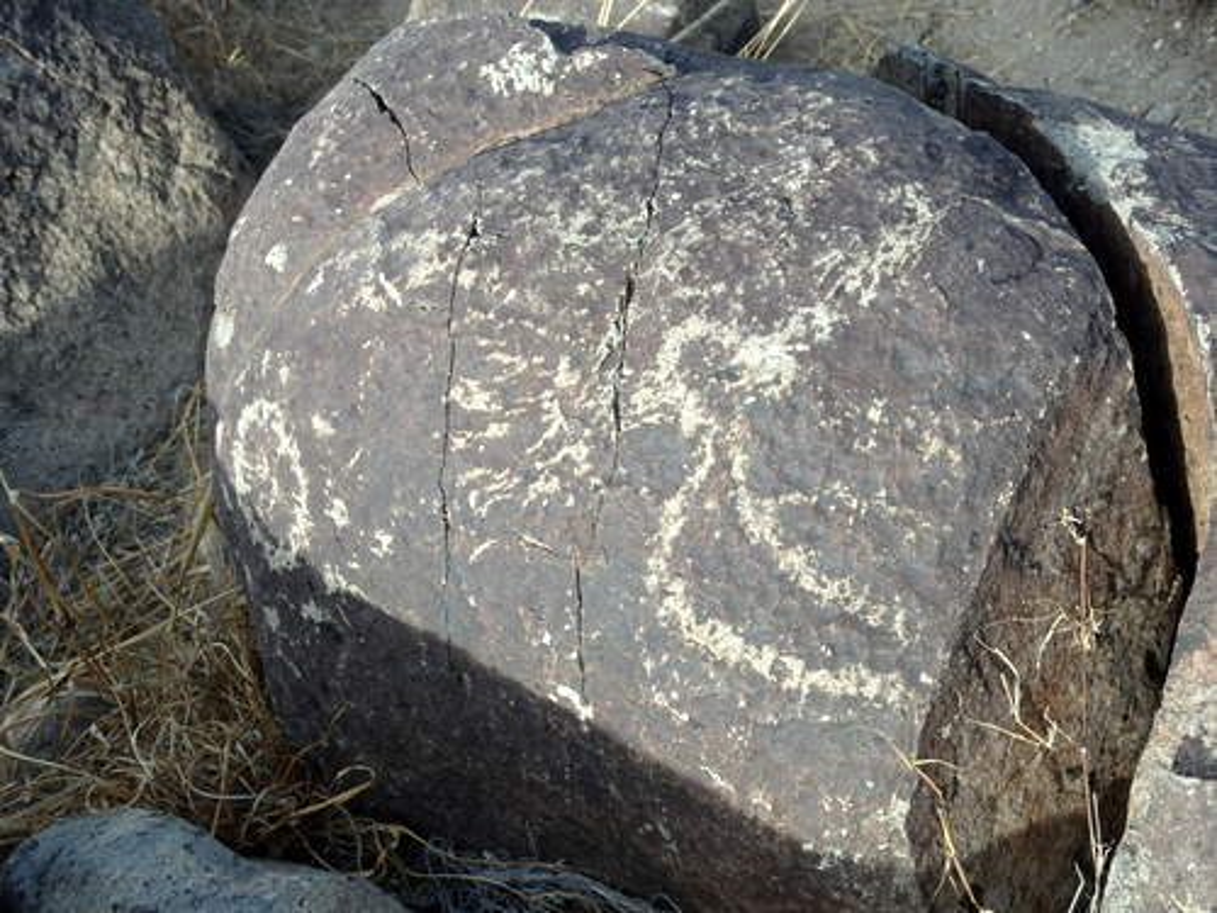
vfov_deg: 22.9
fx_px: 2250
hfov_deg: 30.3
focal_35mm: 64
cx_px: 608
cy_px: 456
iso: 125
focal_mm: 11.4
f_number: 5.4
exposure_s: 1/250
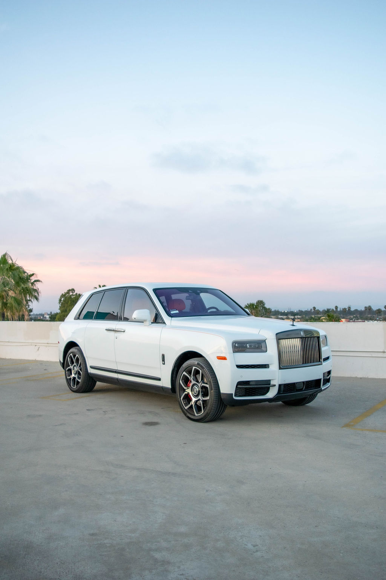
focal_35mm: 34
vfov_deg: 55.1
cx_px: 193
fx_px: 555
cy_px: 290
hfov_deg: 38.4
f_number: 4.5
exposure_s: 1/80
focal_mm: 23
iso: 400
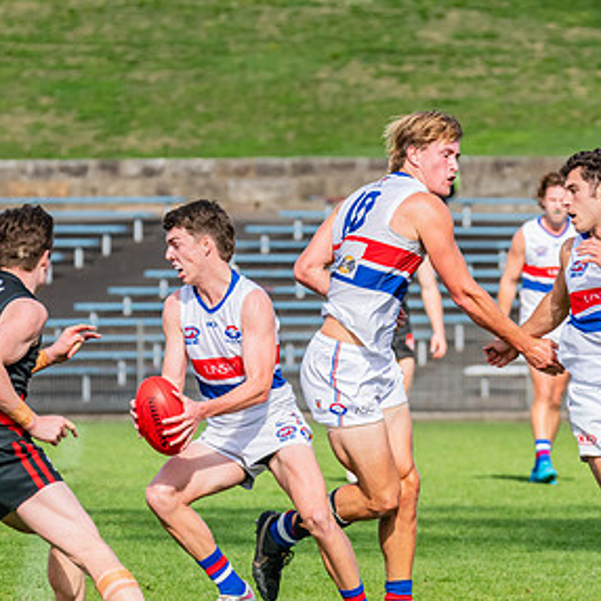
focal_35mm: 524
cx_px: 339
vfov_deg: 3.3
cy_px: 261
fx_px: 10293
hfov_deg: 3.3
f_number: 8
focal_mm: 290
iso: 800
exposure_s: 1/1600
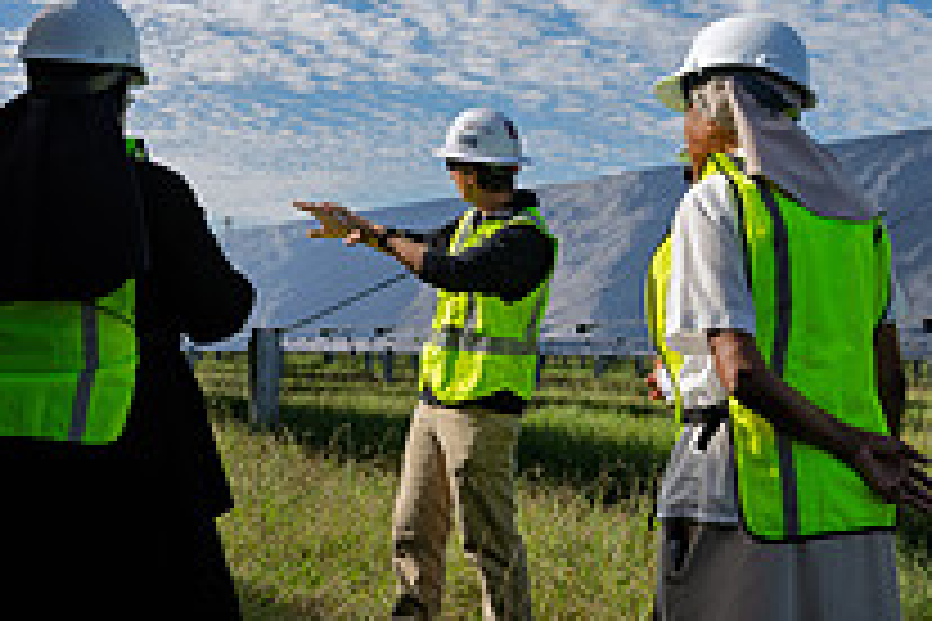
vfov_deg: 22.2
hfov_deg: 32.6
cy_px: 212
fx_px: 1579
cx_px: 617
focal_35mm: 61
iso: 200
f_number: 16
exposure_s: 1/320
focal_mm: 28
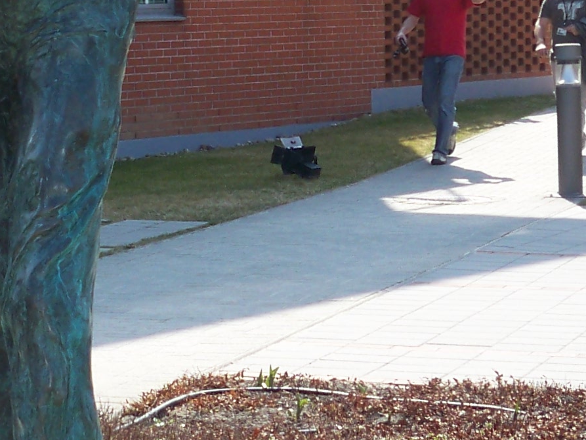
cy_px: 53
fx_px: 2421
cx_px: 29
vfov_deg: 10.3
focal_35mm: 143
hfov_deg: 13.6
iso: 64
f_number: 3.1
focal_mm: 6.3
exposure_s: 1/400
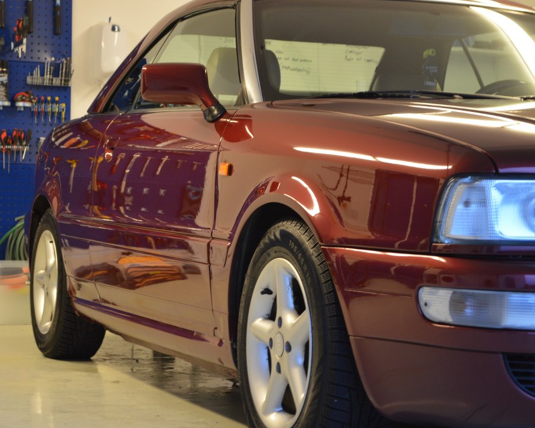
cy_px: 213
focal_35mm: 94
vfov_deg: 16.4
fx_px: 1481
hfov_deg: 20.5
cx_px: 239
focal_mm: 55
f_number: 5.6
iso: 560
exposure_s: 1/15
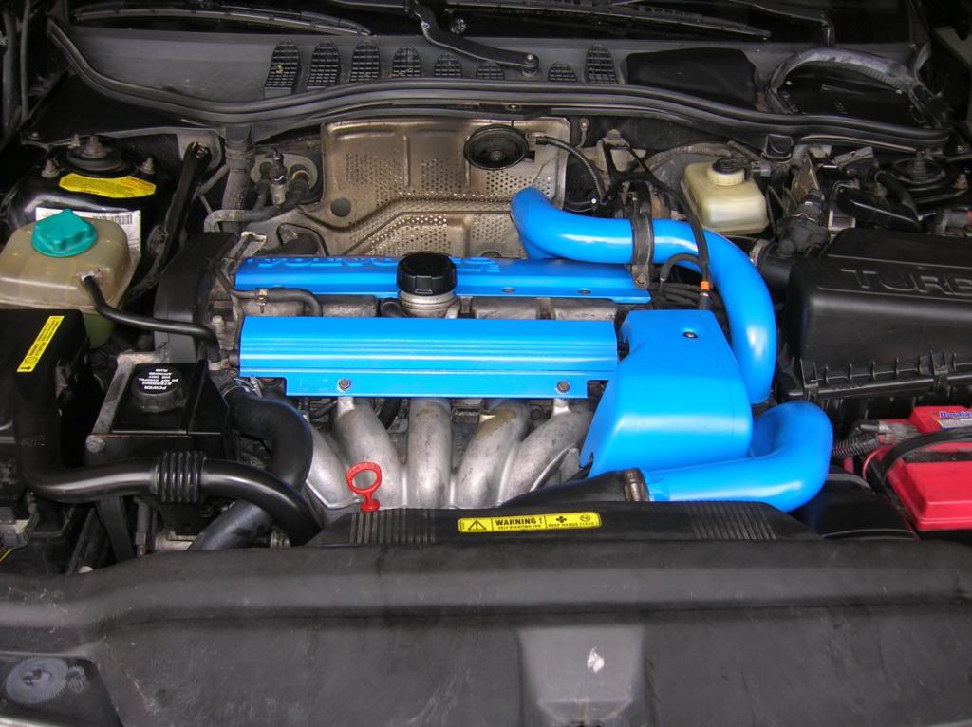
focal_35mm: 34
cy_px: 364
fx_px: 954
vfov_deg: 41.7
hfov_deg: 54.0
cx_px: 486
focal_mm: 5.7
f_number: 2.9
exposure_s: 1/30
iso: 50
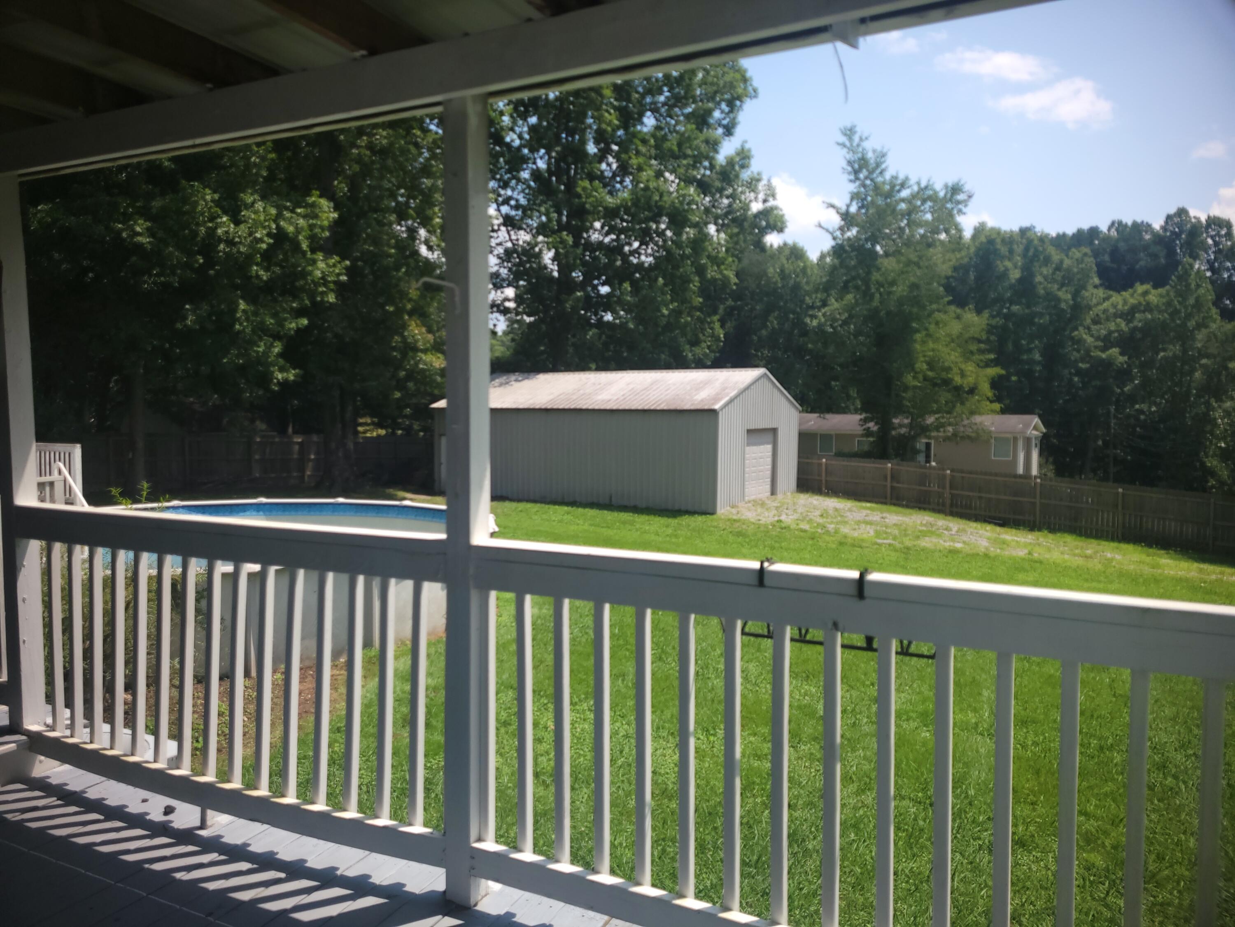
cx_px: 618
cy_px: 464
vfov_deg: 53.1
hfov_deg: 67.3
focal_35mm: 26
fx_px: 928
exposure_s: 1/1376
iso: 40
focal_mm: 5.4
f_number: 1.8
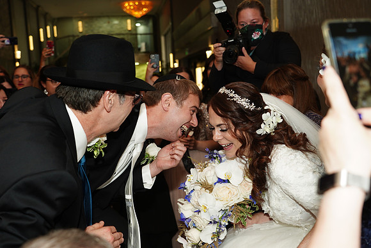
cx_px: 186
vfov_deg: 32.6
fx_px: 423
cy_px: 124
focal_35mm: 41
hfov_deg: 47.4
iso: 640
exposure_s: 1/80
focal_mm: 41
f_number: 4.5
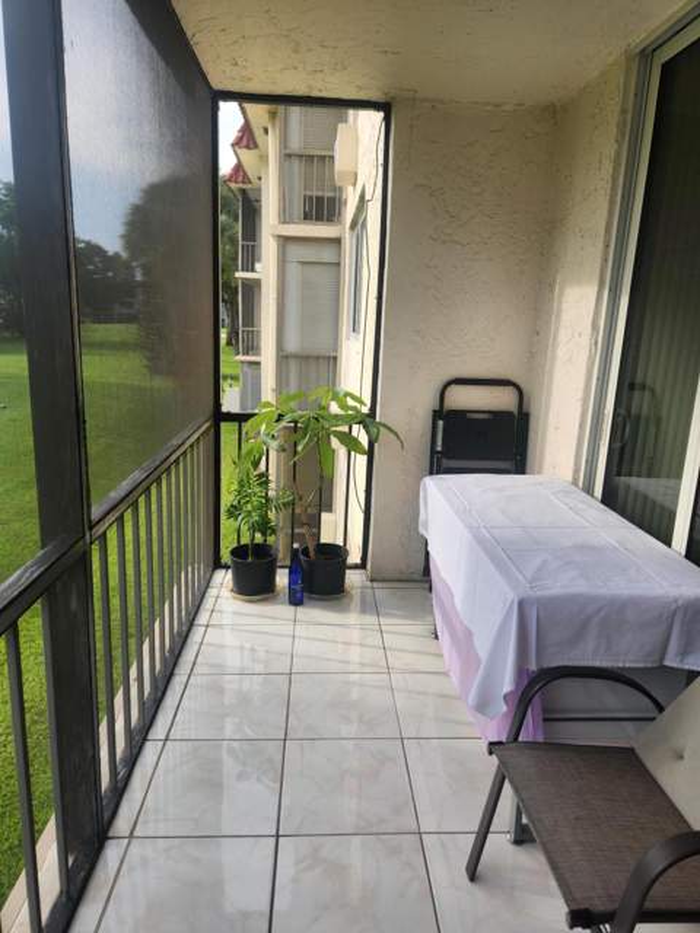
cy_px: 466
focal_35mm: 23
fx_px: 620
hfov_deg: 58.9
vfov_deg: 73.9
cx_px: 350
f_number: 1.8
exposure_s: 1/248
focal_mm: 5.4
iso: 20
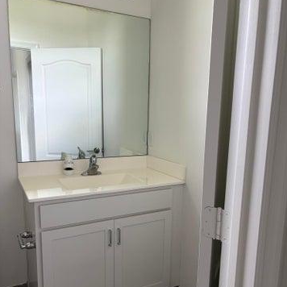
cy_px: 163
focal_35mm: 31
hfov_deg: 52.5
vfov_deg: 52.4
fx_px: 291
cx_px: 144
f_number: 1.6
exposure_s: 1/121
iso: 100
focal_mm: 5.96
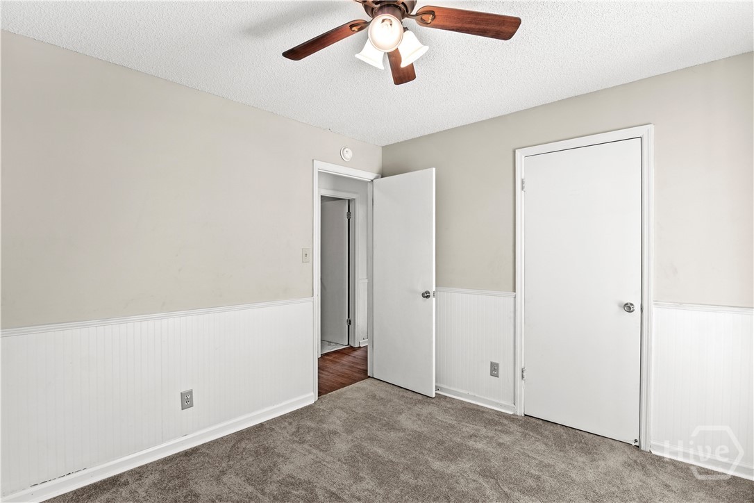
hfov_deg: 95.0
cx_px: 377
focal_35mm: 16
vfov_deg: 72.1
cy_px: 252
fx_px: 346
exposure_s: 1/3
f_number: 7.1
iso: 250
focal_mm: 11
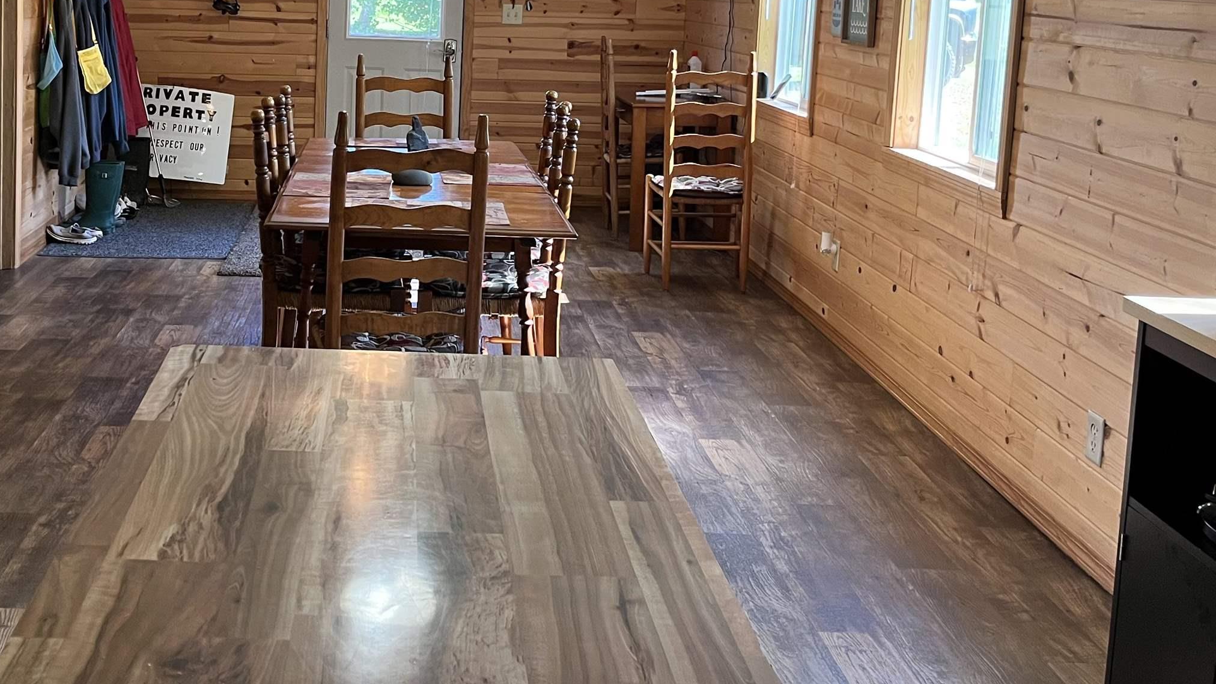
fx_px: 1386
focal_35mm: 43
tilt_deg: -7.1
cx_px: 409
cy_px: 108
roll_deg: -1.7
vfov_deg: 27.0
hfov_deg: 46.6
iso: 100
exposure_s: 1/60
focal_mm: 5.1
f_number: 1.6
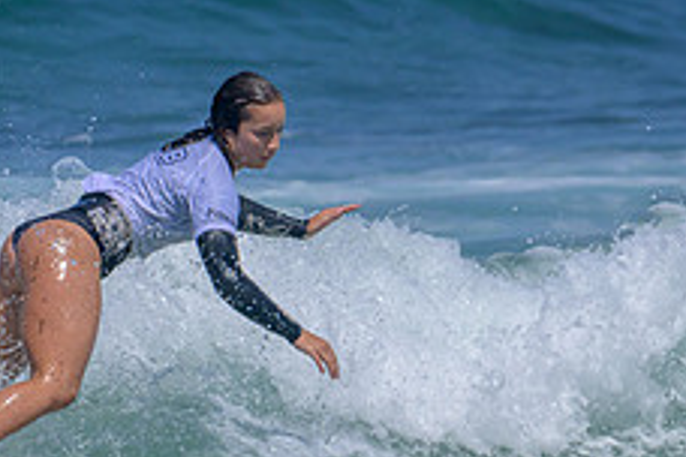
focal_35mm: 1719
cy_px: 449
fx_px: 32754
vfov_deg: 0.8
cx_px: 252
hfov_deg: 1.2
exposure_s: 1/2000
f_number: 11
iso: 500
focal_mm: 500
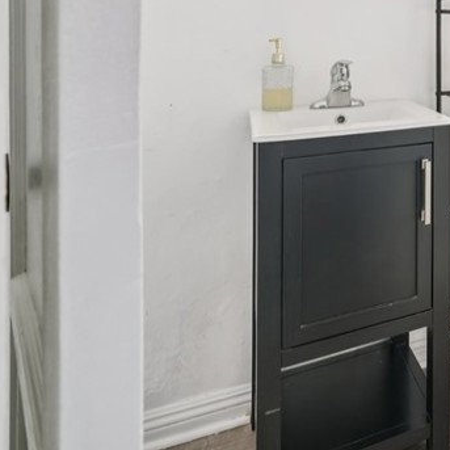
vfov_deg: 43.7
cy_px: 16
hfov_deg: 38.2
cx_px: 529
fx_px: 485
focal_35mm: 33
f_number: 8
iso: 250
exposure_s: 1/30
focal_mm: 13
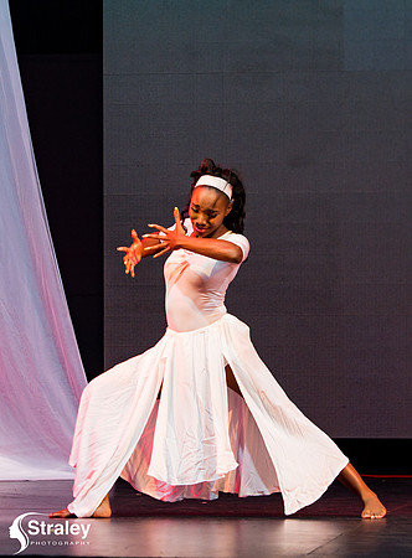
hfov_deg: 7.8
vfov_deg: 10.5
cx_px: 220
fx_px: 3024
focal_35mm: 189
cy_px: 228
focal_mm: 110
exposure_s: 1/160
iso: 3200
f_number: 5
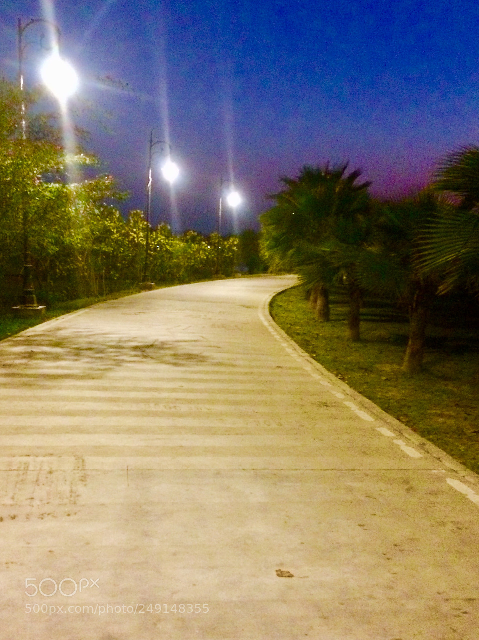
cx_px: 240
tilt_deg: -12.7
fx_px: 536
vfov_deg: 61.7
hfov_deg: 48.2
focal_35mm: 29
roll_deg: +1.1
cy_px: 320
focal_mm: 4.15
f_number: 2.2
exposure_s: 1/17
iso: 640
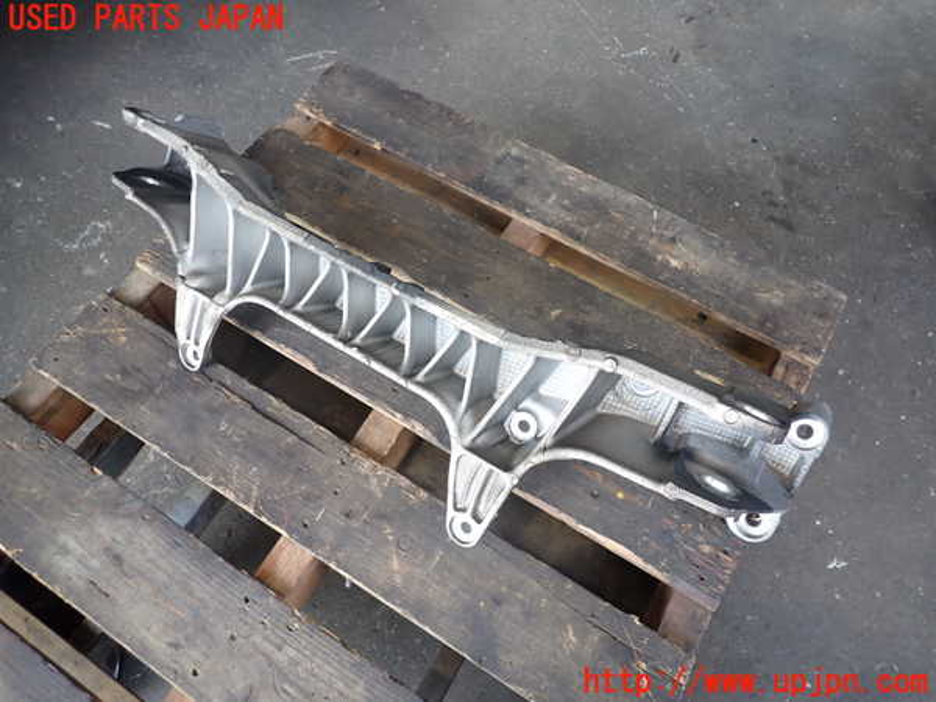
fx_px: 676
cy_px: 351
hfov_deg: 69.4
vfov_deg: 54.9
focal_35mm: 25
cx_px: 468
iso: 200
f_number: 2
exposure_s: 1/100
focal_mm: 4.5
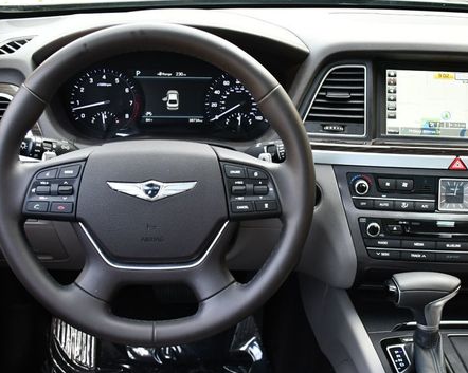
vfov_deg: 30.8
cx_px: 280
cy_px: 203
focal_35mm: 49
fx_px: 678
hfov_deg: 37.9
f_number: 3.5
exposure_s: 1/250
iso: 800
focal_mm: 18
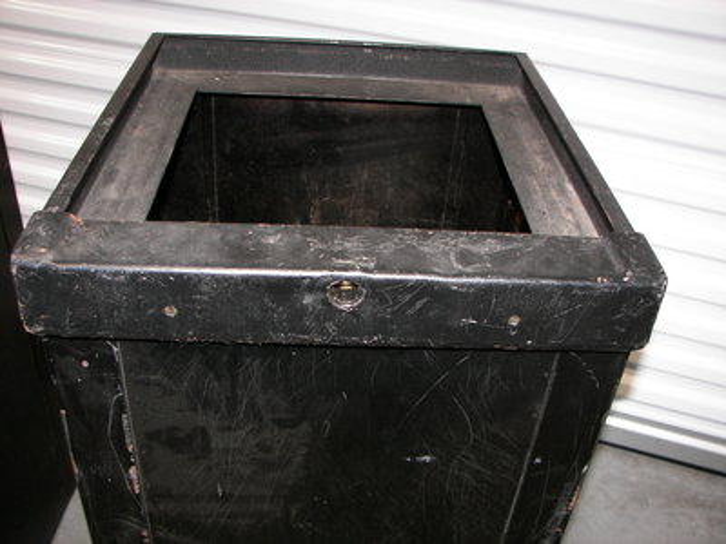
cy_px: 272
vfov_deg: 39.7
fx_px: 755
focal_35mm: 36
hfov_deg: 51.4
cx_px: 363
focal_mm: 6
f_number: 2.8
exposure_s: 1/30
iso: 100
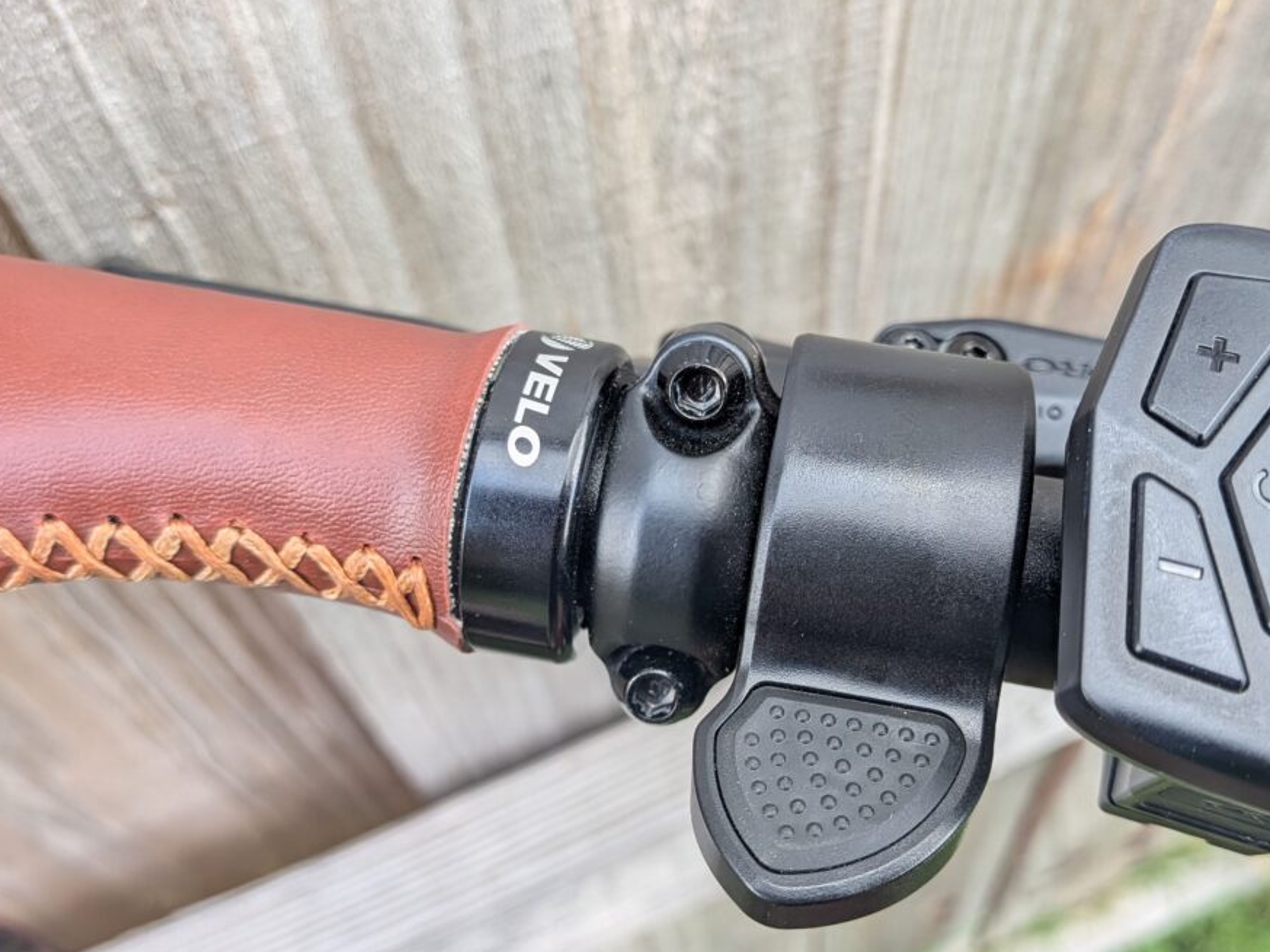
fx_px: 1211
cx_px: 738
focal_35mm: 33
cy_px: 496
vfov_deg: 42.9
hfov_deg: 55.1
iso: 53
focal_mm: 4.53
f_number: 1.7
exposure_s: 1/173
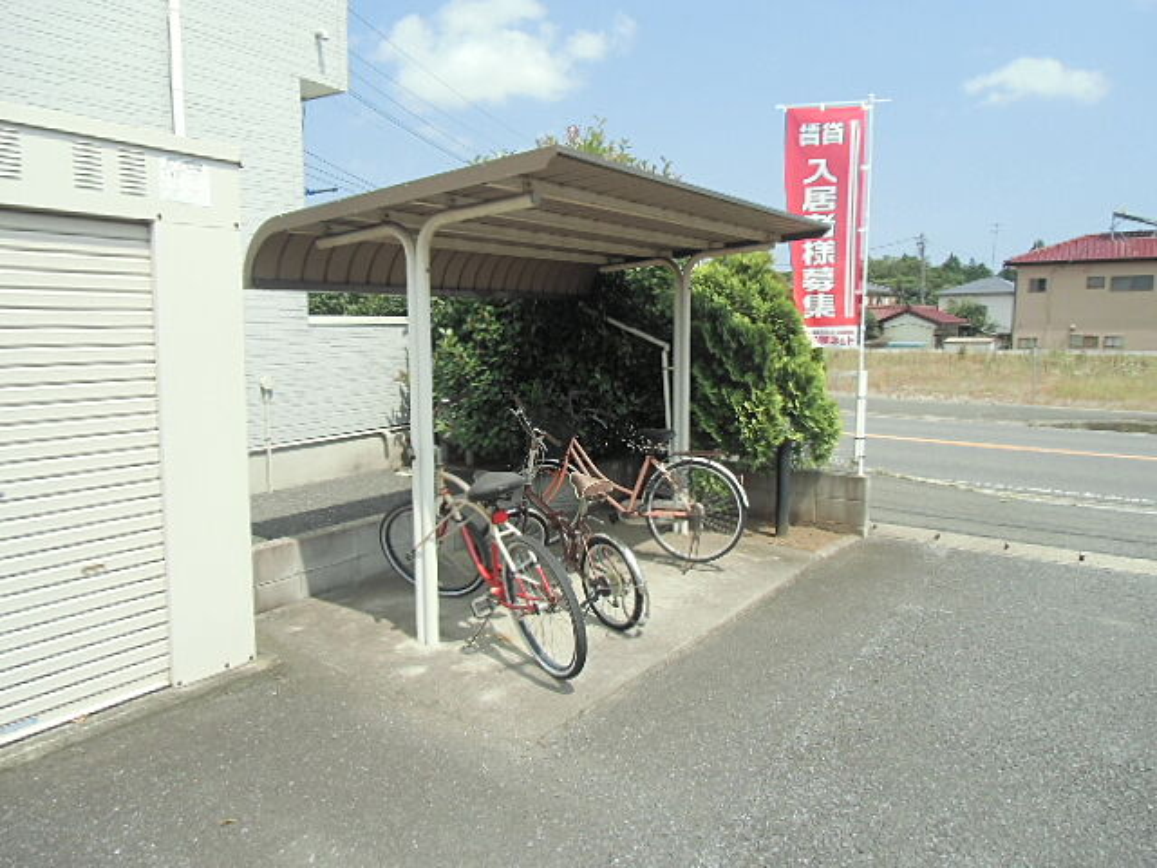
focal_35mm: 24
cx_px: 578
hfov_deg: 71.6
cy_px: 434
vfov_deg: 56.8
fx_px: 802
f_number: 3
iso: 64
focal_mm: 4.24
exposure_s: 1/640
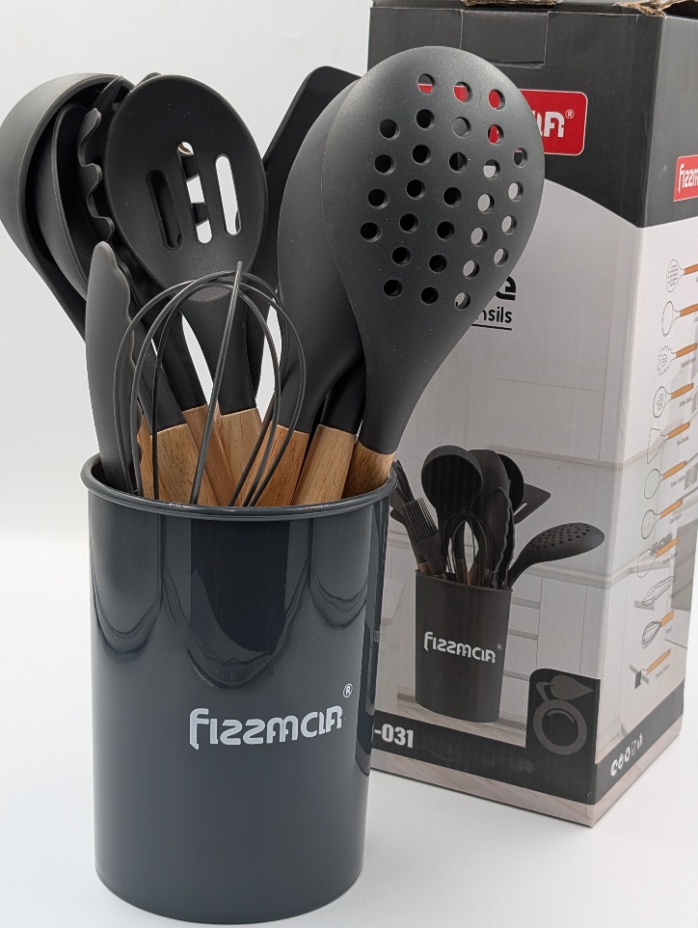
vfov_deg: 34.9
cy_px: 430
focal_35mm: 55
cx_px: 339
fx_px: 1475
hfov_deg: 26.6
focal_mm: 6.9
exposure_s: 1/83
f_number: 1.68
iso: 21
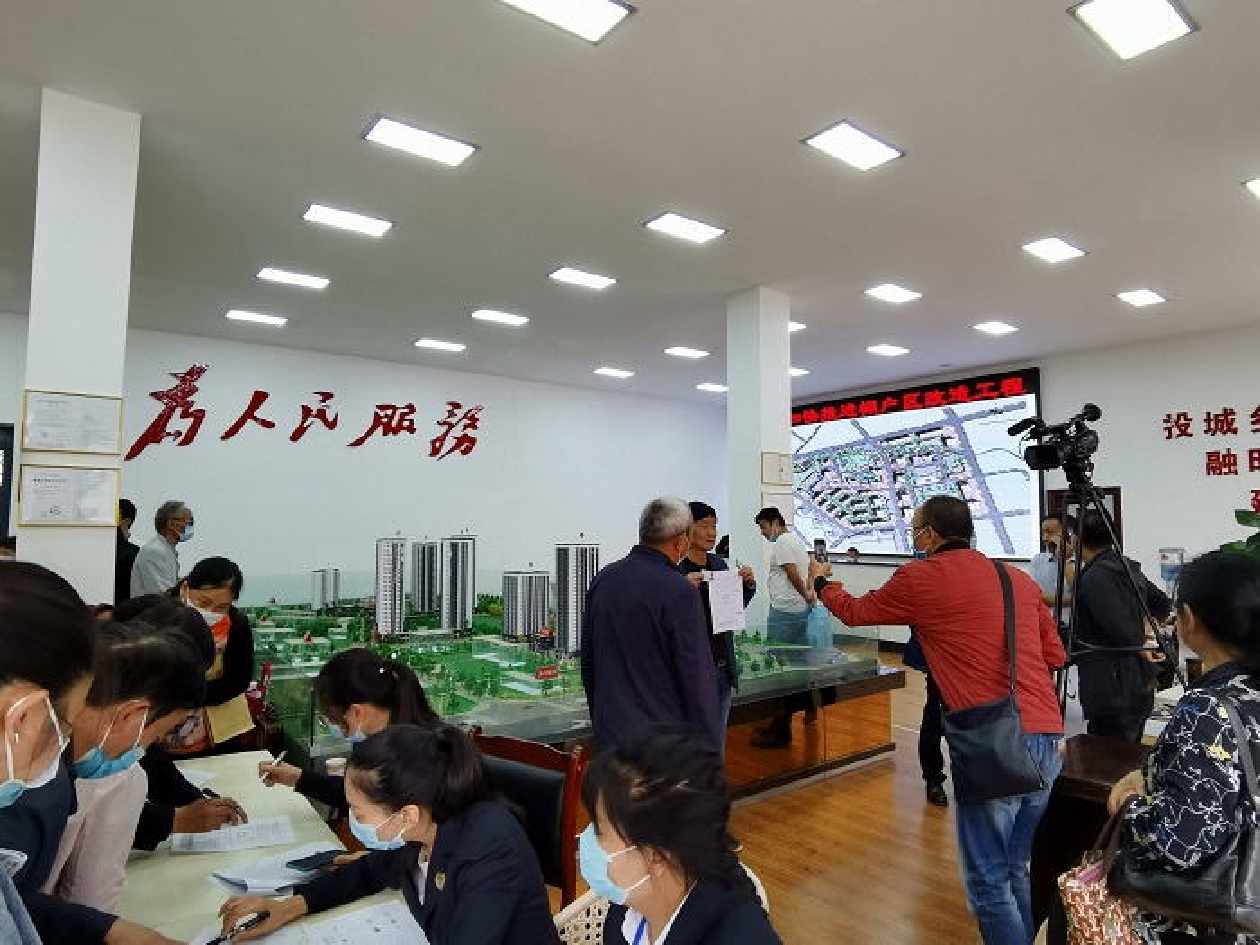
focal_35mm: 19
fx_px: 692
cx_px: 630
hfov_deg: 84.7
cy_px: 472
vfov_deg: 68.7
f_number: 2.2
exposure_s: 1/100
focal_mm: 2.26
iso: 160
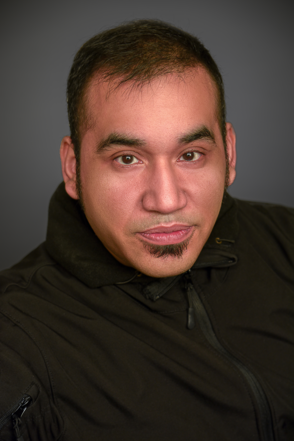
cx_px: 147
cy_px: 220
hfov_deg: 16.1
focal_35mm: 85
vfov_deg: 23.9
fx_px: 1040
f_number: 6.3
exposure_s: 1/8
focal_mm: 85
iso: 640
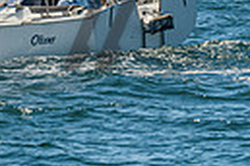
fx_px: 8277
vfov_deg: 1.2
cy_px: -88
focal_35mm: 1192
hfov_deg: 1.7
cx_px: -56
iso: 320
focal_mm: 200
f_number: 6.3
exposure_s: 1/1250
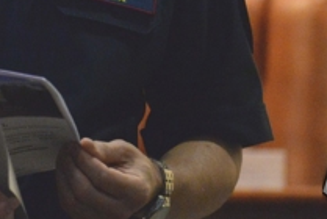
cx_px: -106
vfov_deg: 3.4
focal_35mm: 401
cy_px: -142
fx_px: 3648
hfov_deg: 5.1
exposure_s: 1/250
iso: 6400
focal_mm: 112
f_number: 4
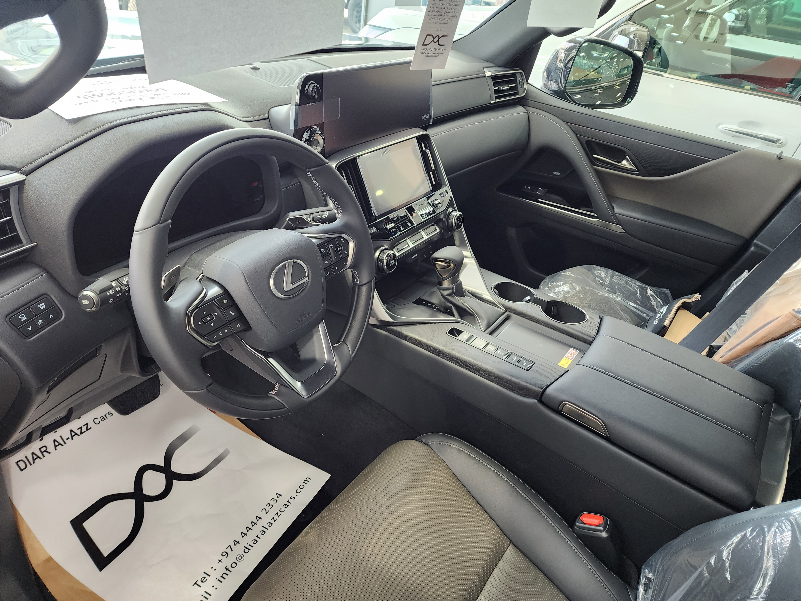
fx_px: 532
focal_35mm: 23
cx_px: 400
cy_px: 300
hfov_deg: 73.9
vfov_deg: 58.9
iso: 400
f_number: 1.8
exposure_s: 1/100
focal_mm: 6.4
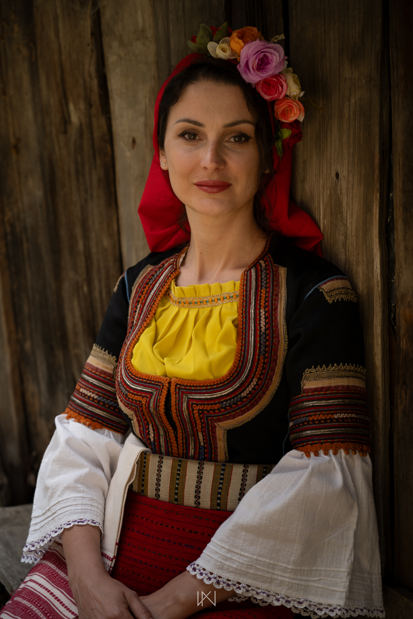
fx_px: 1084
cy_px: 310
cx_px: 206
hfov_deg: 21.6
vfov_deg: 31.9
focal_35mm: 63
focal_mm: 63
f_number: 4
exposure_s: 1/125
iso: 64
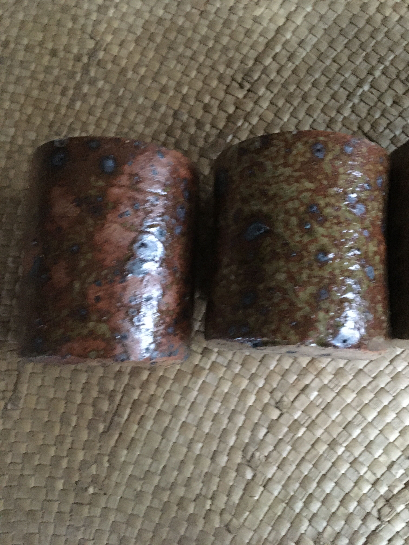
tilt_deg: -80.3
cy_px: 272
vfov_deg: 61.7
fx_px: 457
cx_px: 204
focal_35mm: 29
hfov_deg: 48.2
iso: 500
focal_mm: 4.15
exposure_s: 1/17
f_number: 2.2
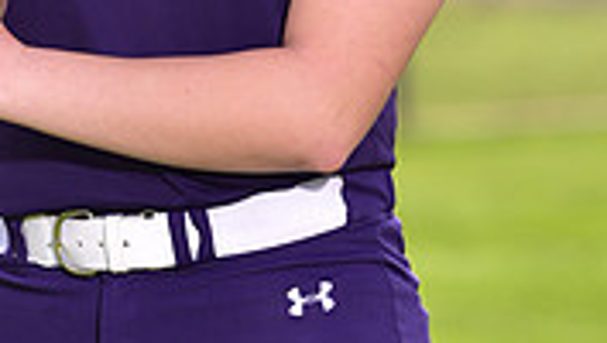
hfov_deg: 3.1
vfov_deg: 1.8
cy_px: -250
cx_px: 245
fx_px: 11053
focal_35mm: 686
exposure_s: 1/250
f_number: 5.6
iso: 80
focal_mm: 200
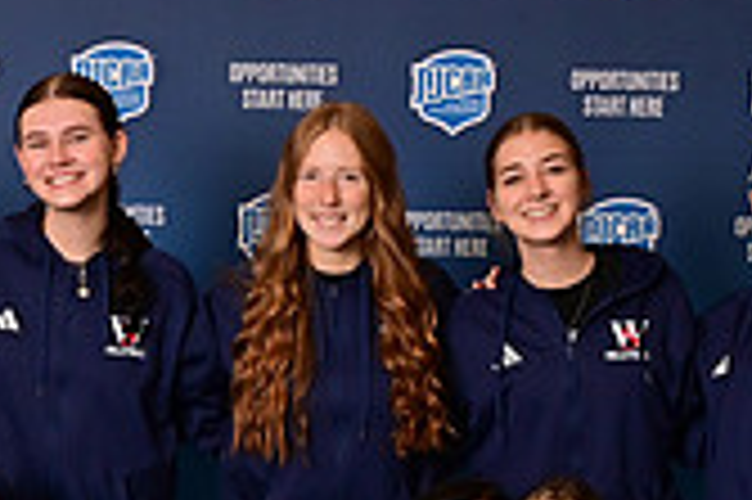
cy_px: 761
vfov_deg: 10.0
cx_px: 167
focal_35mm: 132
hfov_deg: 15.5
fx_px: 2755
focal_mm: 38
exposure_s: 1/125
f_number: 13
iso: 400
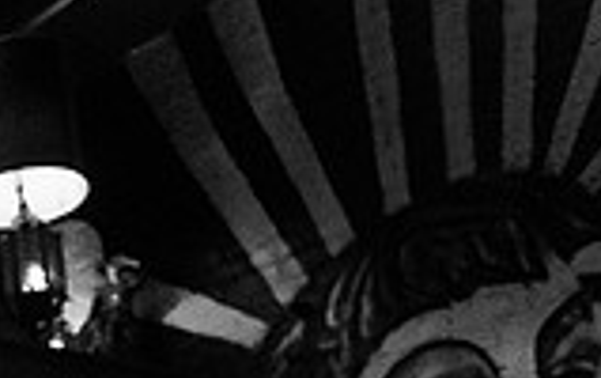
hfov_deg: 19.1
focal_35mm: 89
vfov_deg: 13.4
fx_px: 1460
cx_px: -404
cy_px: 656
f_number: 3.2
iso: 3200
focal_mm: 24
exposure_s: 1/60
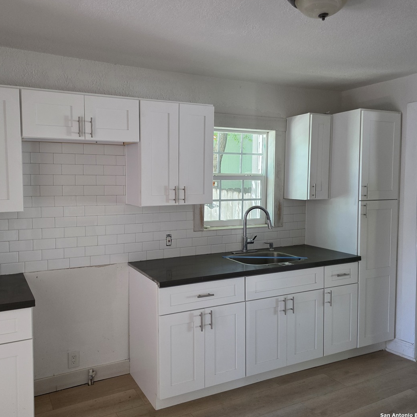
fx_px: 382
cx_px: 180
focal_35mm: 28
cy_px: 203
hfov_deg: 57.1
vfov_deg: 57.3
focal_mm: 6.3
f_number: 1.7
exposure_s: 1/120
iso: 320
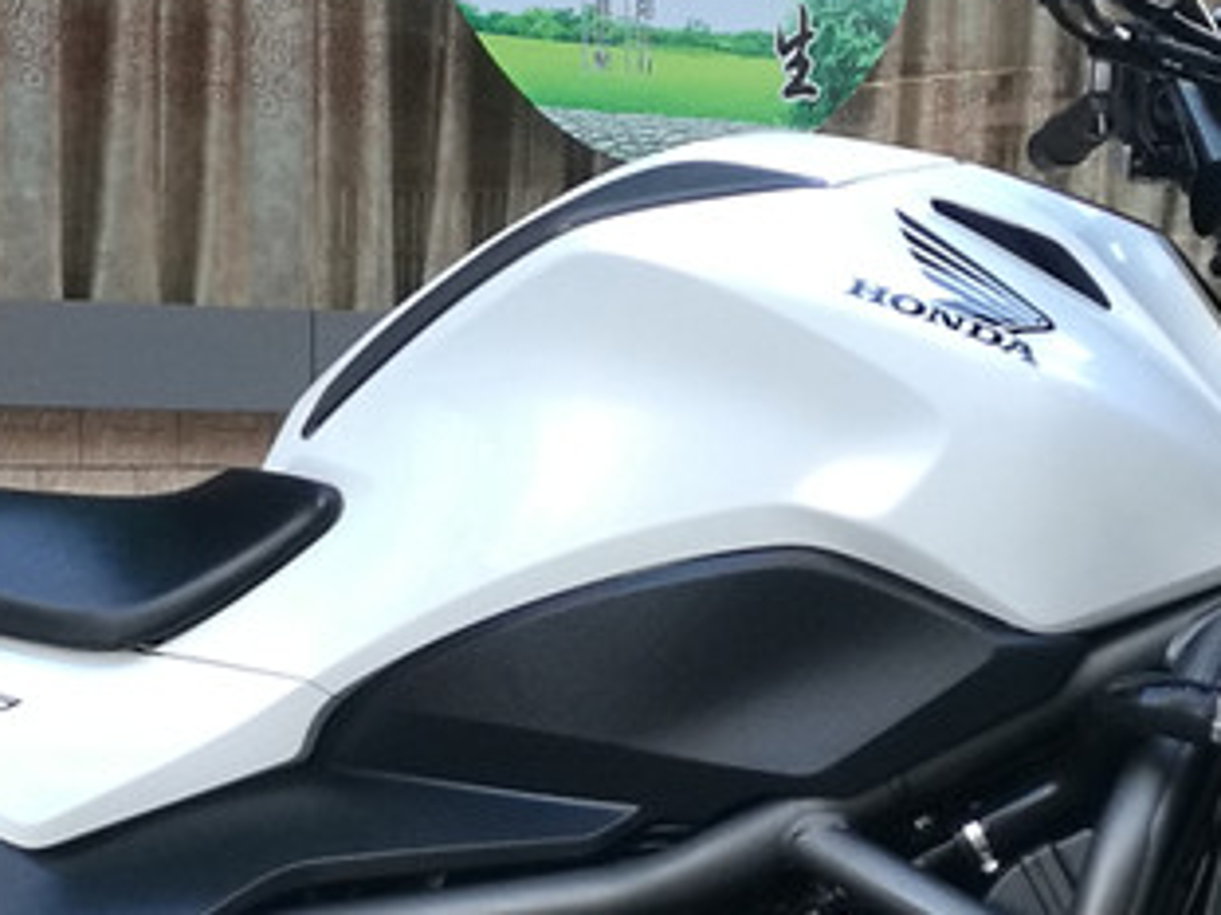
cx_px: 636
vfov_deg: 10.9
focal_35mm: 135
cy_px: 727
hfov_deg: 14.6
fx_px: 4760
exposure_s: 1/50
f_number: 2
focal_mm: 4.04
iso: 50
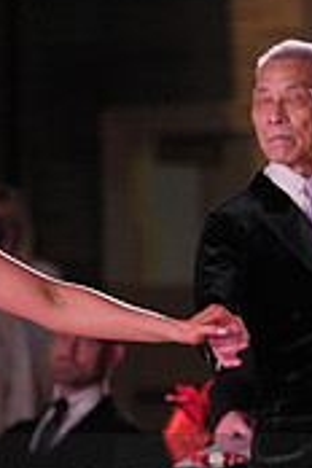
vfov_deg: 3.6
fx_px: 7357
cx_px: -7
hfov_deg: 2.4
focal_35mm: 566
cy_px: 524
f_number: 4
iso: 800
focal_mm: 170
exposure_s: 1/320
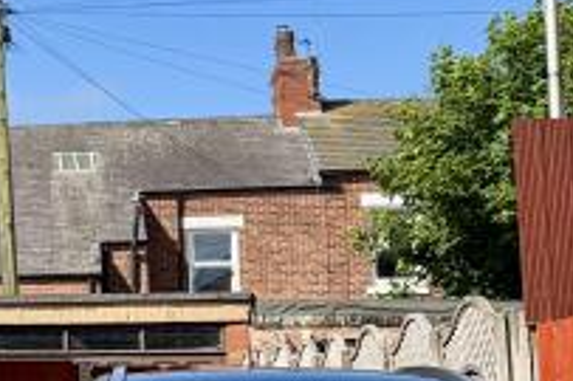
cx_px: -821
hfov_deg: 12.5
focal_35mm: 126
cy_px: 226
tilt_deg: +6.1
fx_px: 2004
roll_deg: +0.1
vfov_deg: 10.9
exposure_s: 1/3759
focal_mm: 6.76
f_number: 1.78
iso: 80
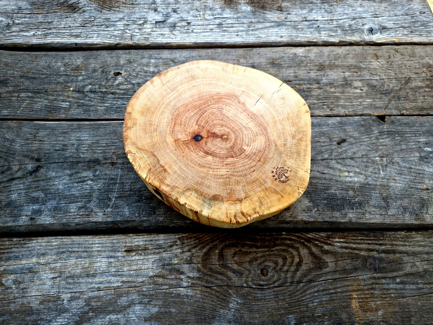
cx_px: 216
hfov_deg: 73.9
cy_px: 162
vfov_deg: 58.9
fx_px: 288
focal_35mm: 23
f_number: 1.8
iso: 100
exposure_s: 1/182
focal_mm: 5.4
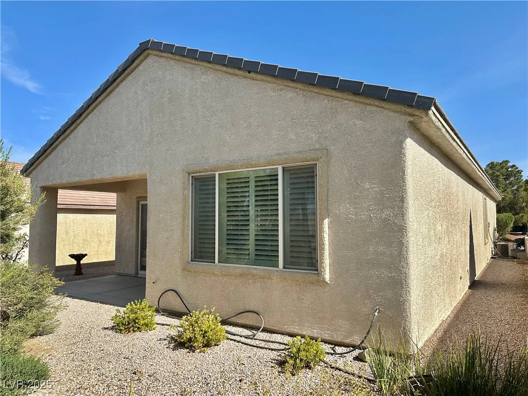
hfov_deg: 71.6
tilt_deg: +2.7
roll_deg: +0.1
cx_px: 264
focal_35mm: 24
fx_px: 366
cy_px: 198
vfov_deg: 56.8
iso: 80
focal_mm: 6.86
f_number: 1.78
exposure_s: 1/4762
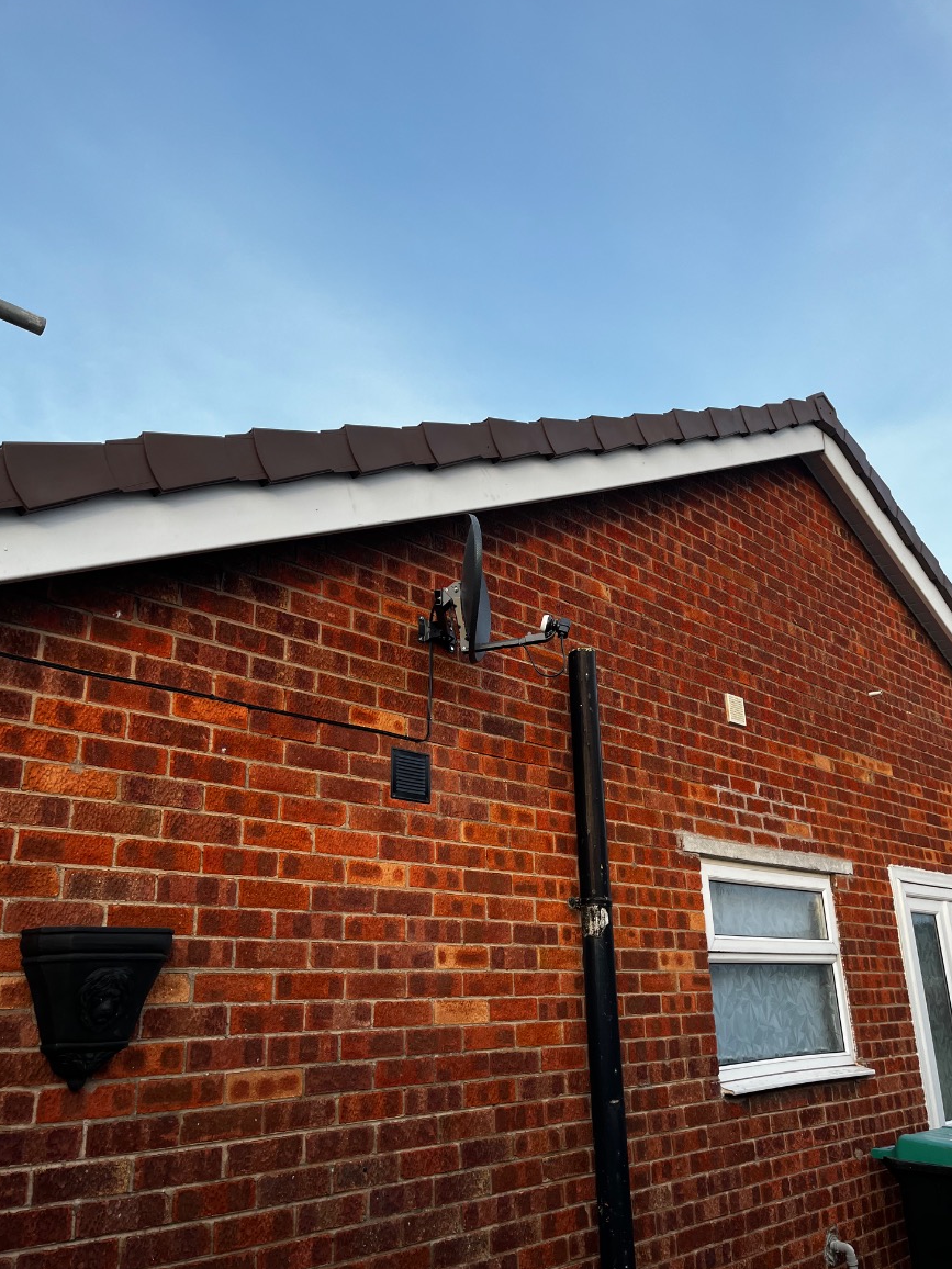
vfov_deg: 65.3
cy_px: 649
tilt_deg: +19.8
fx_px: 990
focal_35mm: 27
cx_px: 489
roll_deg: +2.3
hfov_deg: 51.3
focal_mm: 5.1
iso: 40
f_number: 1.6
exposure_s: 1/278
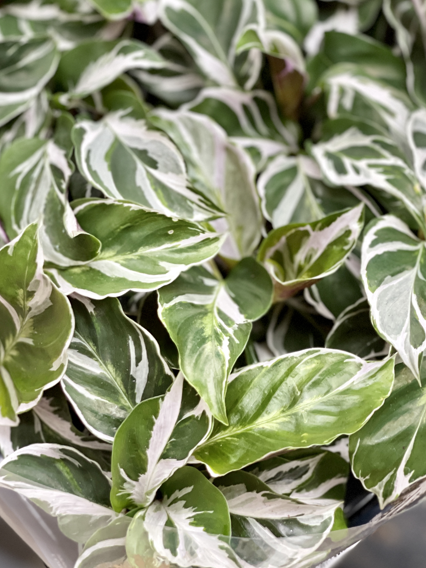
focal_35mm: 90
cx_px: 235
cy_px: 196
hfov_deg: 16.4
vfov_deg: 21.7
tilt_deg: -55.4
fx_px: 1477
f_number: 2.2
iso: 250
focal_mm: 7.5
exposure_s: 1/117
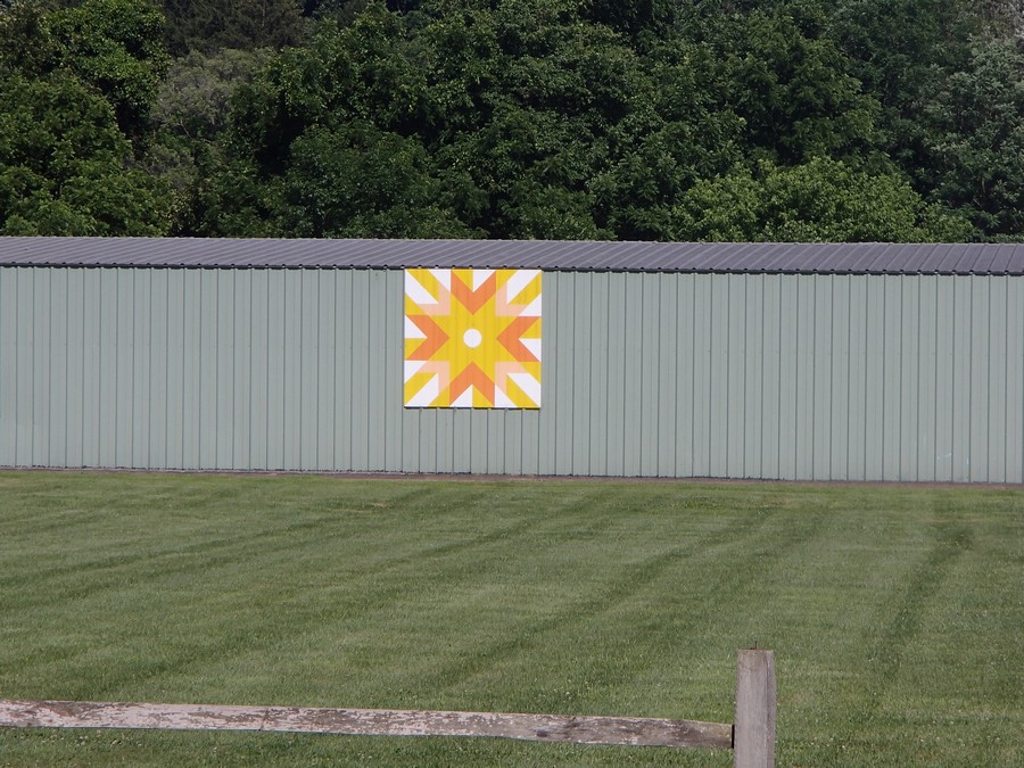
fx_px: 4141
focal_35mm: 140
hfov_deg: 14.1
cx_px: 512
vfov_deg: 10.6
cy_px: 384
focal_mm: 25
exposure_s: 1/500
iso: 100
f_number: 5.9
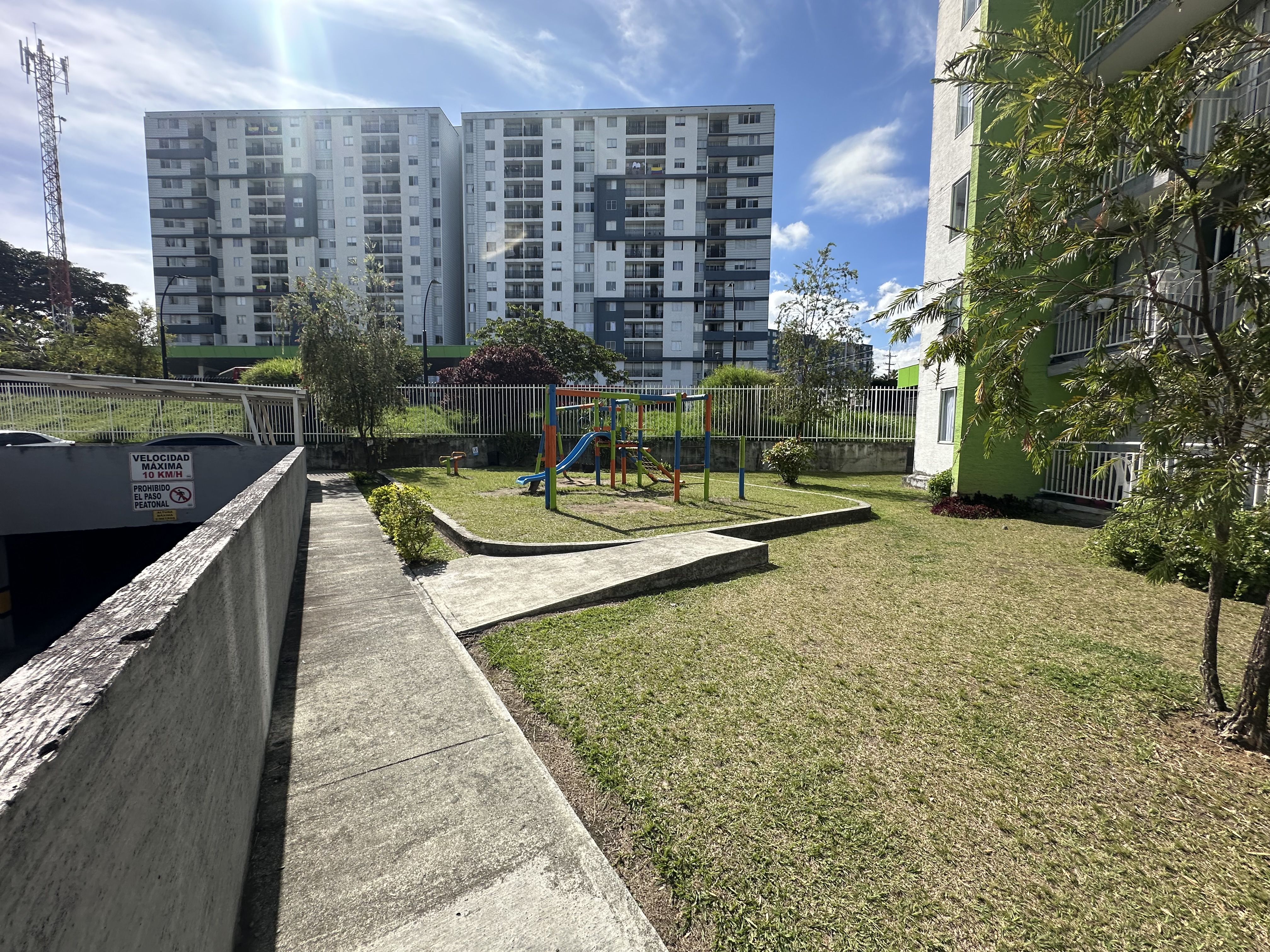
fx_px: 514
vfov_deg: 85.7
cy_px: 476
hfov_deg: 102.1
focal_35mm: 14
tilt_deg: -3.5
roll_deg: -2.1
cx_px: 635
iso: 40
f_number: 2.2
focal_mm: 2.22
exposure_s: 1/1618
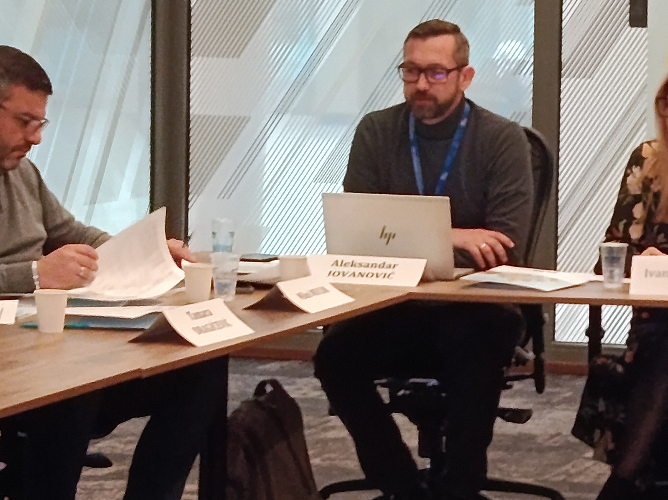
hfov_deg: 10.9
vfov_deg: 8.2
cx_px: 662
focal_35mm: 180
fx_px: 3473
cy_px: 238
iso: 974
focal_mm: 5.24
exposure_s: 1/50
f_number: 1.7
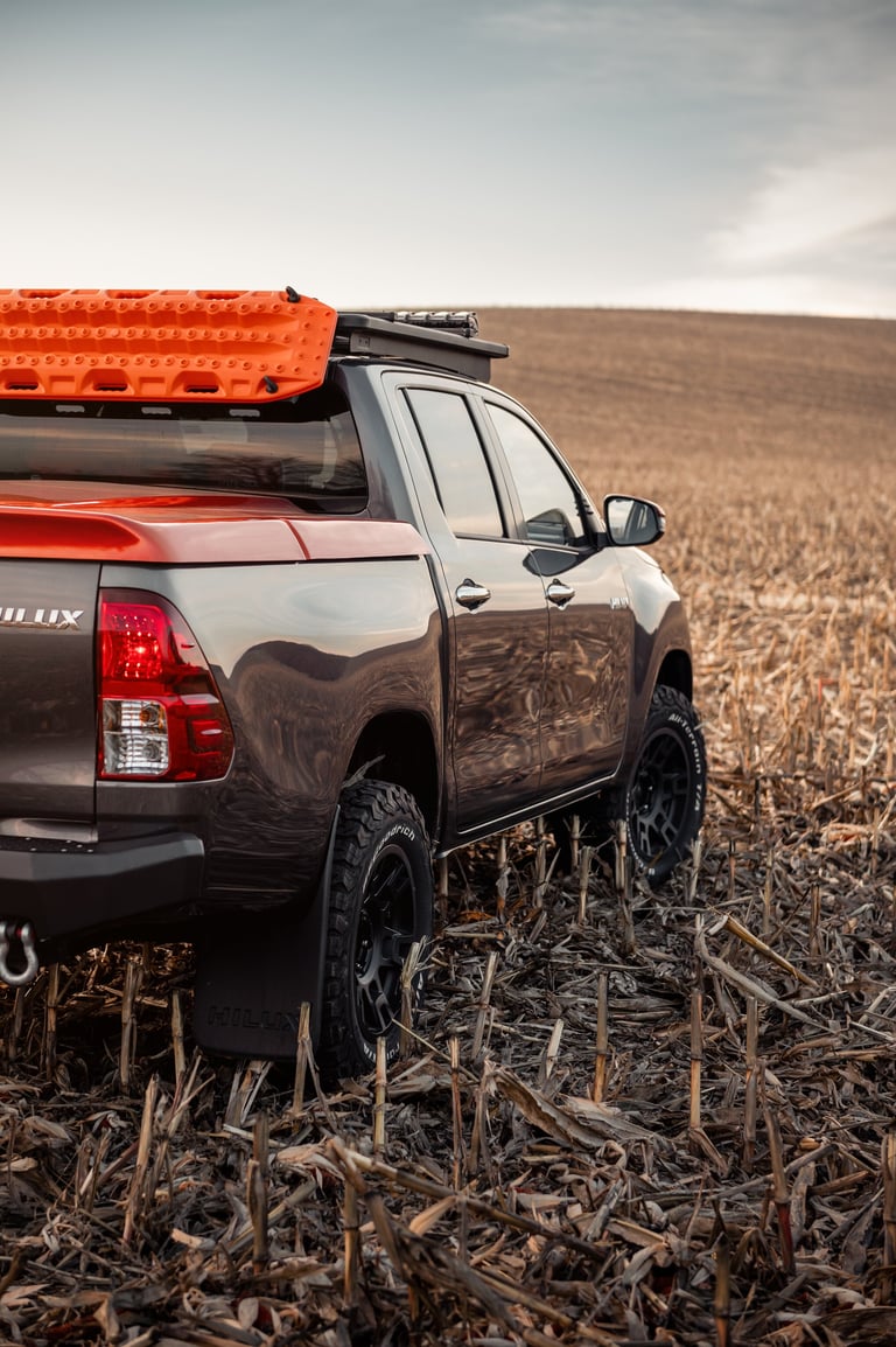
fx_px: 2616
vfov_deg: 28.9
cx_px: 448
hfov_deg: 19.4
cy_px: 674
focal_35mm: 70
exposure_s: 1/640
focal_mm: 70
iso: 800
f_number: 3.5
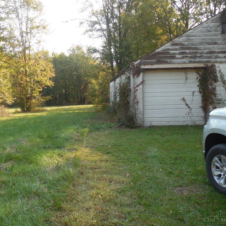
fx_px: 222
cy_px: 112
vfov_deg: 54.0
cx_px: 82
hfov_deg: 53.3
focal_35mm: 30
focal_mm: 4.5
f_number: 3.3
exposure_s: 1/320
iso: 125
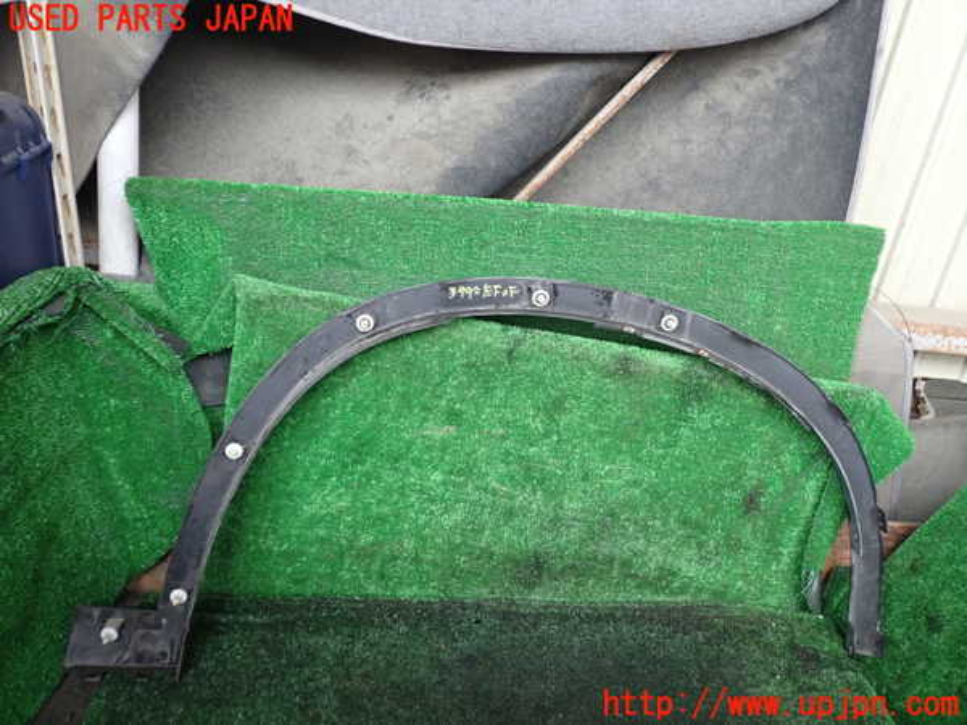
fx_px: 838
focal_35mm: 30
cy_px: 362
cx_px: 484
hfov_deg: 60.0
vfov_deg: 46.8
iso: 250
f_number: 2.3
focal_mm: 5.4
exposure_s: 1/30
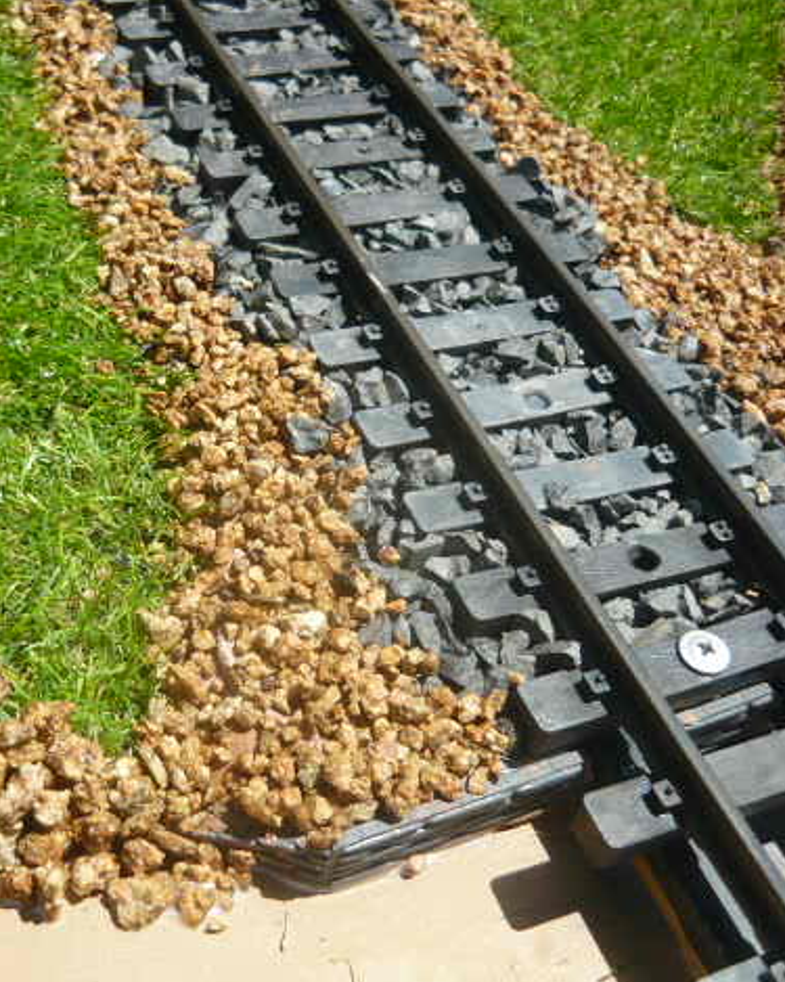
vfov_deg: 42.0
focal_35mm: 44
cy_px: 496
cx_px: 199
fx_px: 1278
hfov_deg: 33.5
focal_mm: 5.5
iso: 100
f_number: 8
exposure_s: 1/250
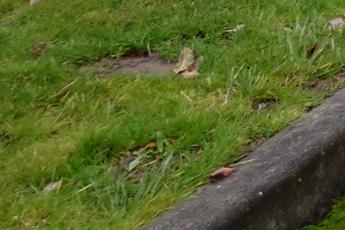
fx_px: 1562
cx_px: 1026
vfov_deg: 8.0
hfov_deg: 9.7
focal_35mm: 163
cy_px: -251
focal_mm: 9.13
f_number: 5.6
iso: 640
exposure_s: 1/50
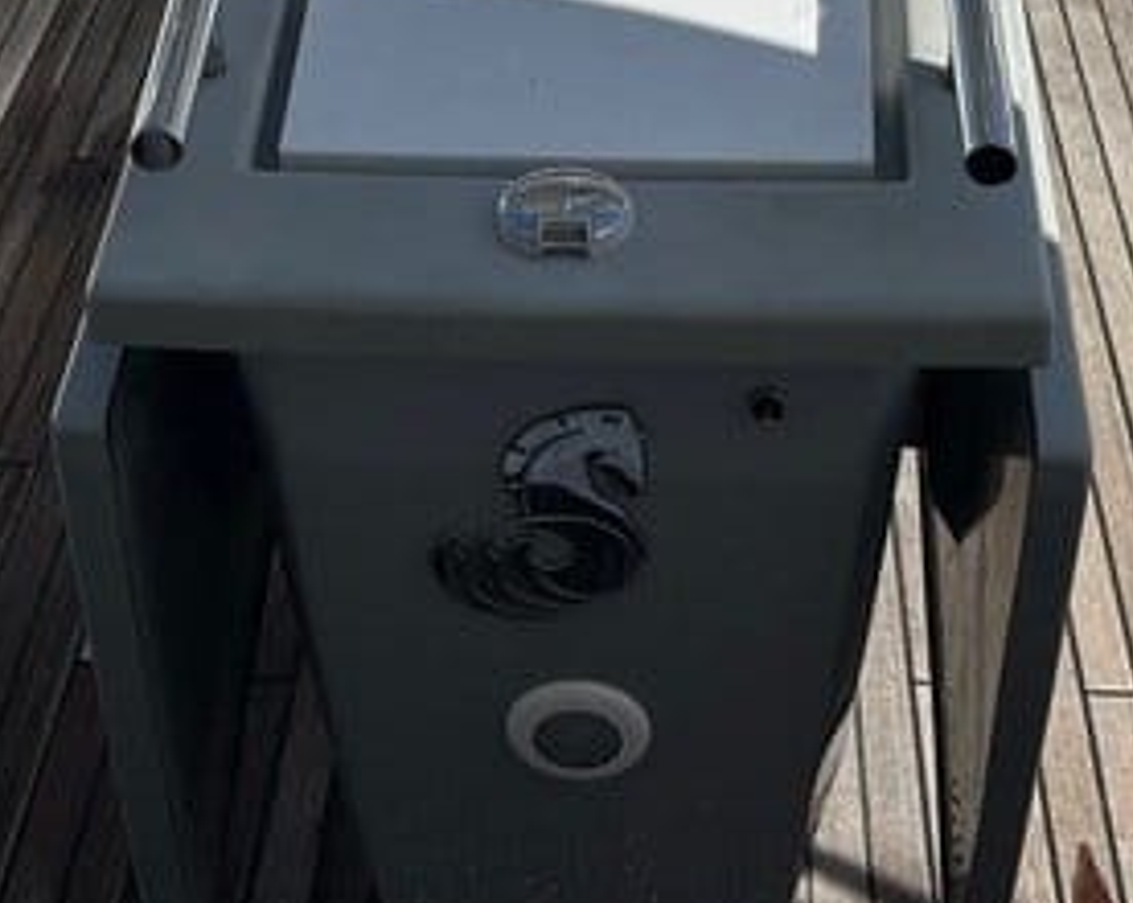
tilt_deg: -28.3
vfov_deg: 21.1
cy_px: -135
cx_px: 558
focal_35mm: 68
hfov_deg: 27.9
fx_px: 2277
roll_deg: +1.3
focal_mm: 6.86
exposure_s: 1/9709
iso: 80
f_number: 1.78
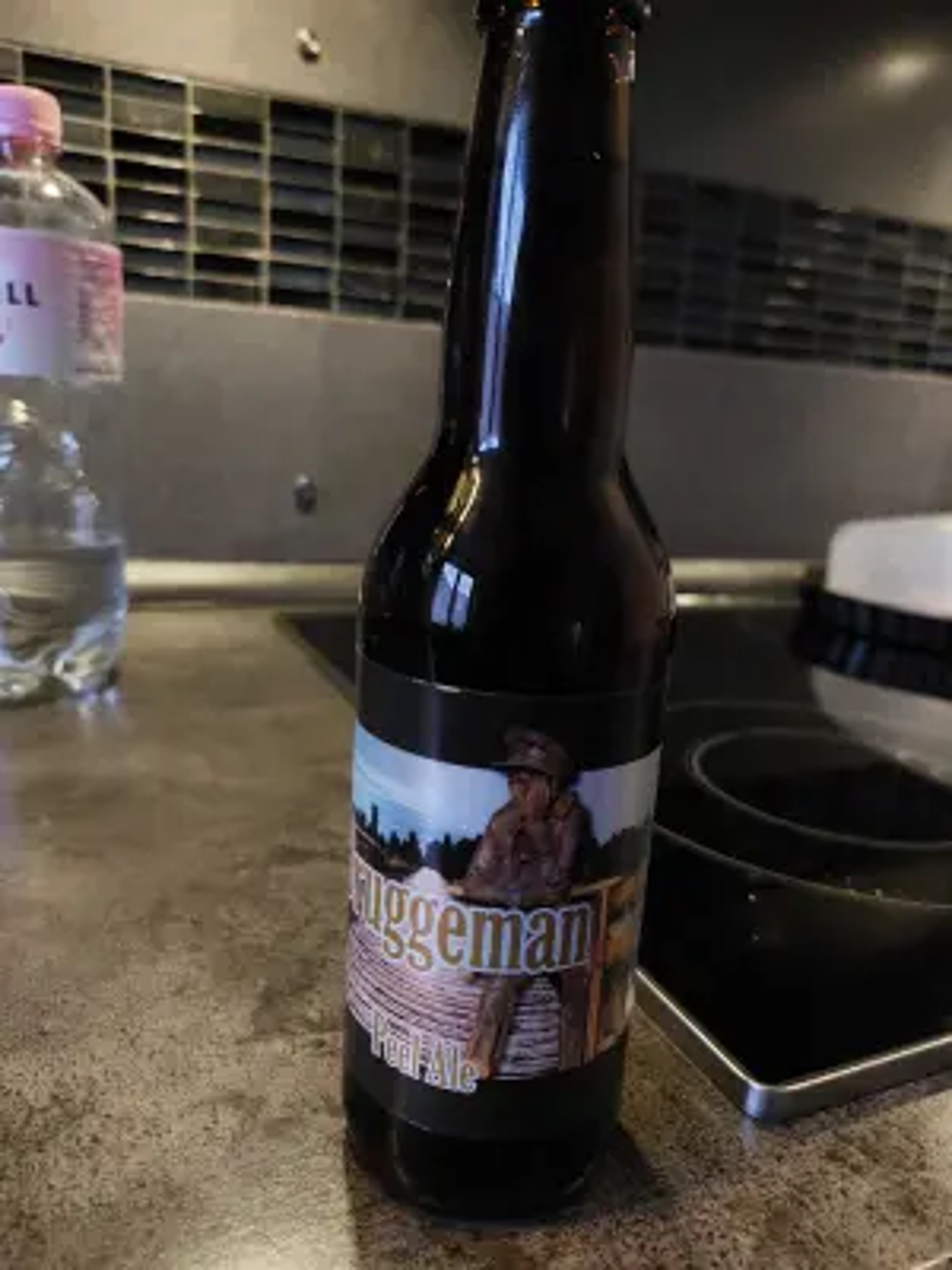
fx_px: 880
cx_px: 476
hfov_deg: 56.8
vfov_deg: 71.6
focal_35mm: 24
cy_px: 635
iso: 640
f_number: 1.8
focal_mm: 5.23
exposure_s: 1/25
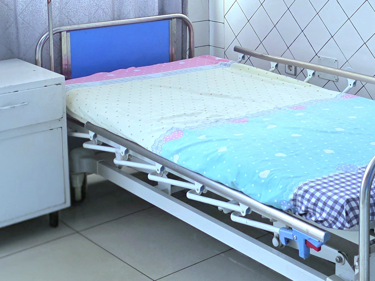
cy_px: 13
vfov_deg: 20.5
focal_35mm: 70
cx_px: 295
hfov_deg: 27.3
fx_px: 758
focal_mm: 6.3
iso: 500
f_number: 1.7
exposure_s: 1/101
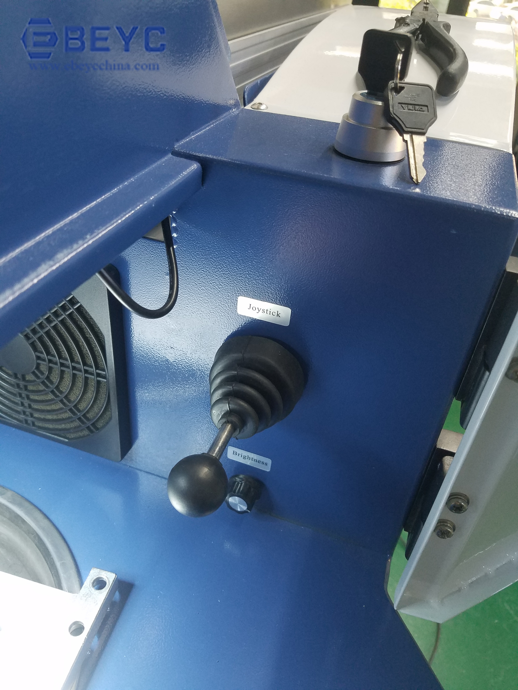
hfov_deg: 53.1
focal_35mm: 26
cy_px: 345
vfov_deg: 67.3
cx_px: 259
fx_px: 519
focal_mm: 4.2
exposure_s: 1/33
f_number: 1.7
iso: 160
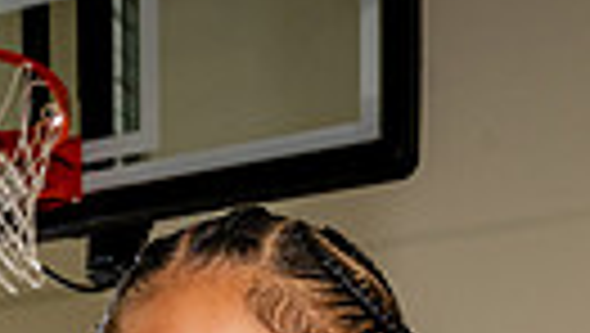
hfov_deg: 20.7
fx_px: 1613
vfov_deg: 9.6
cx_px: 311
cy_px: 940
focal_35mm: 103
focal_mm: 28.6
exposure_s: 1/200
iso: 640
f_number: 8
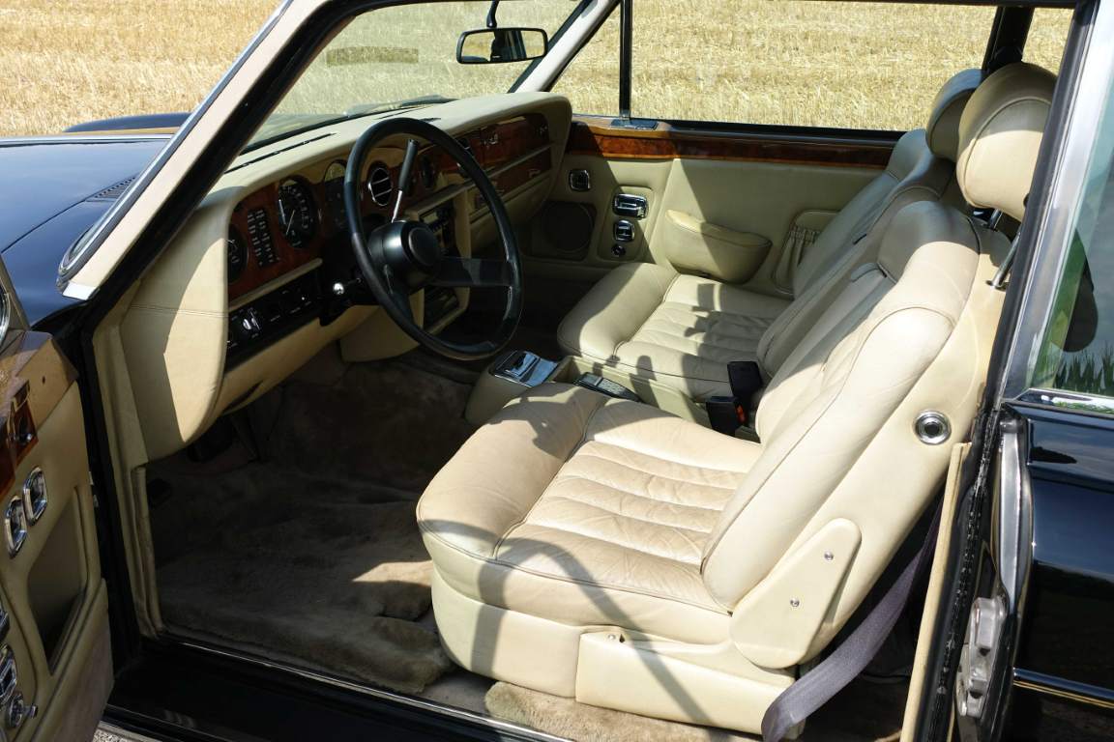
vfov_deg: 42.3
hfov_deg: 60.3
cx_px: 557
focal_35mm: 31
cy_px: 371
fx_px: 959
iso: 125
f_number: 4
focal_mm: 11.45
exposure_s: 1/640
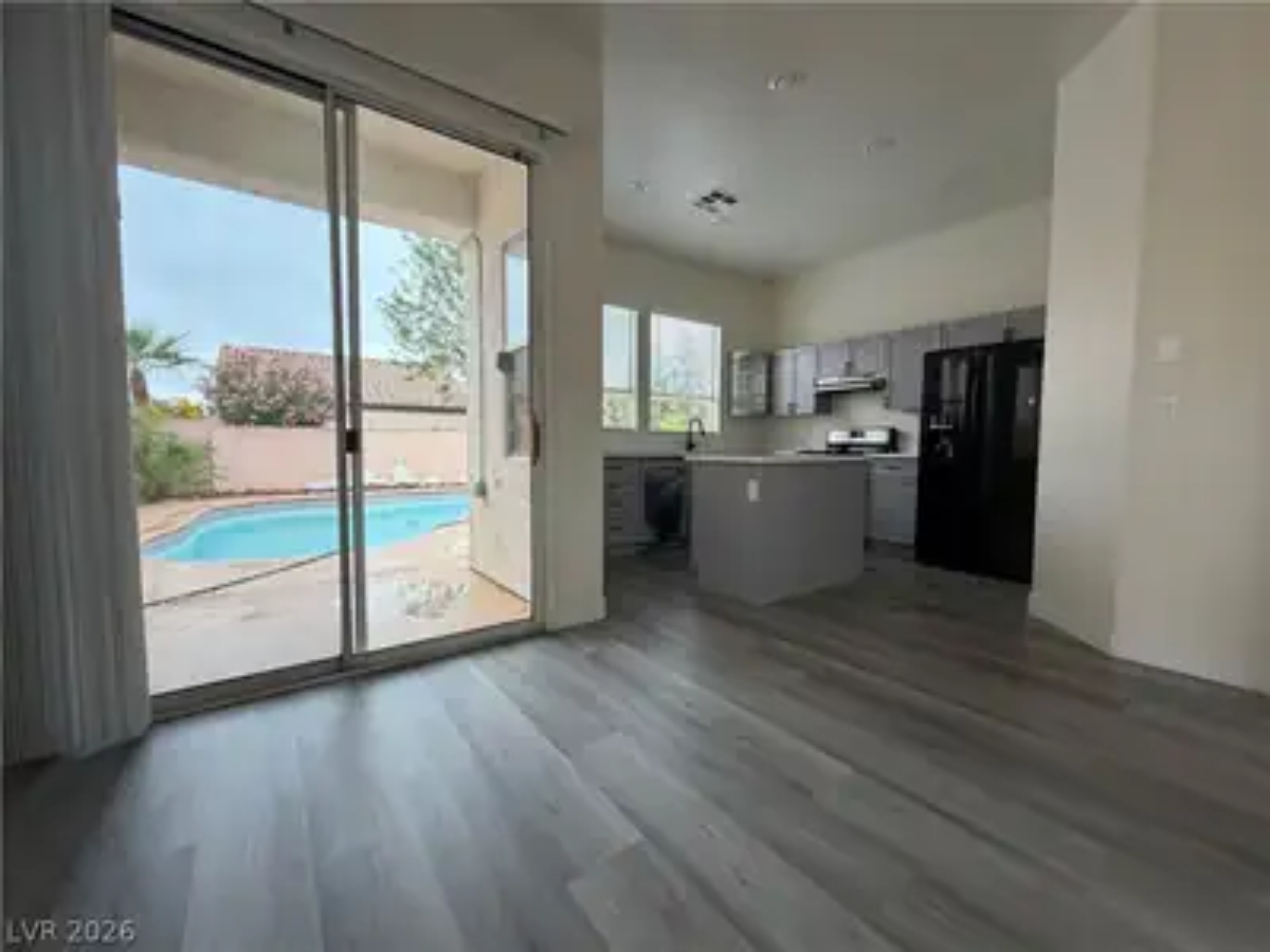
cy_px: 476
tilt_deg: -3.9
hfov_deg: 102.1
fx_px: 514
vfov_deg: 85.7
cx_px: 635
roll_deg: -0.3
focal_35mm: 14
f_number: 2.2
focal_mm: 2.22
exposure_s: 1/121
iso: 125
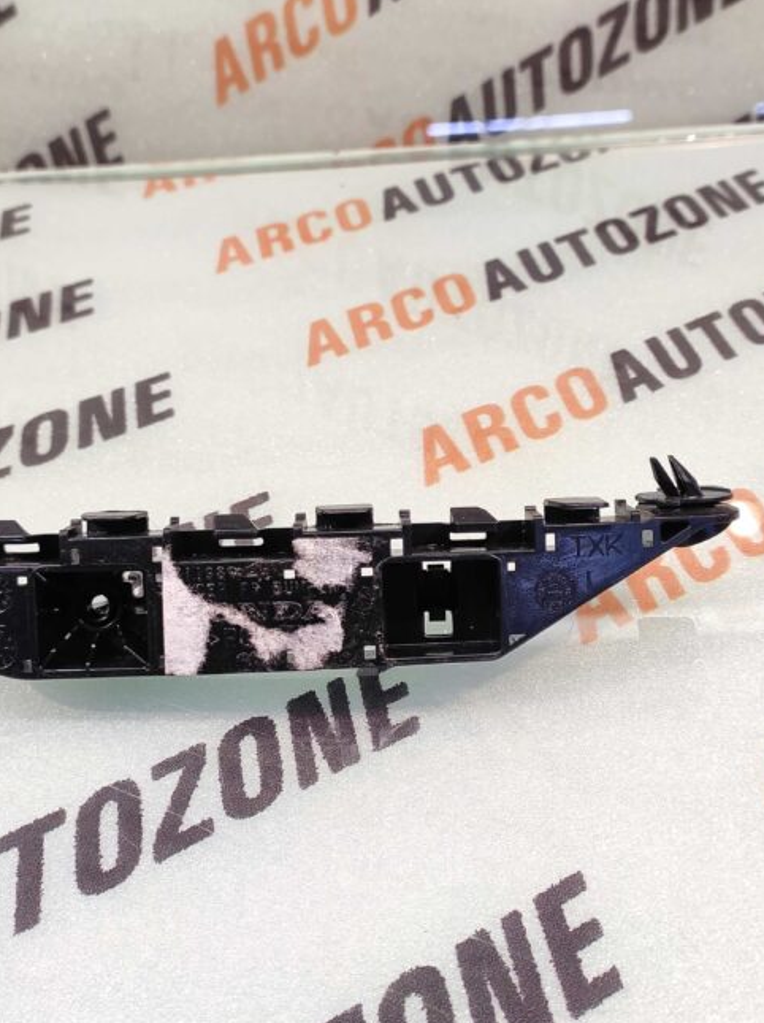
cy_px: 452
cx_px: 349
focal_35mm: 27
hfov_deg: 51.2
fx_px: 796
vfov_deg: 65.2
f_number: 1.79
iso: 444
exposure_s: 1/50
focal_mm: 4.74
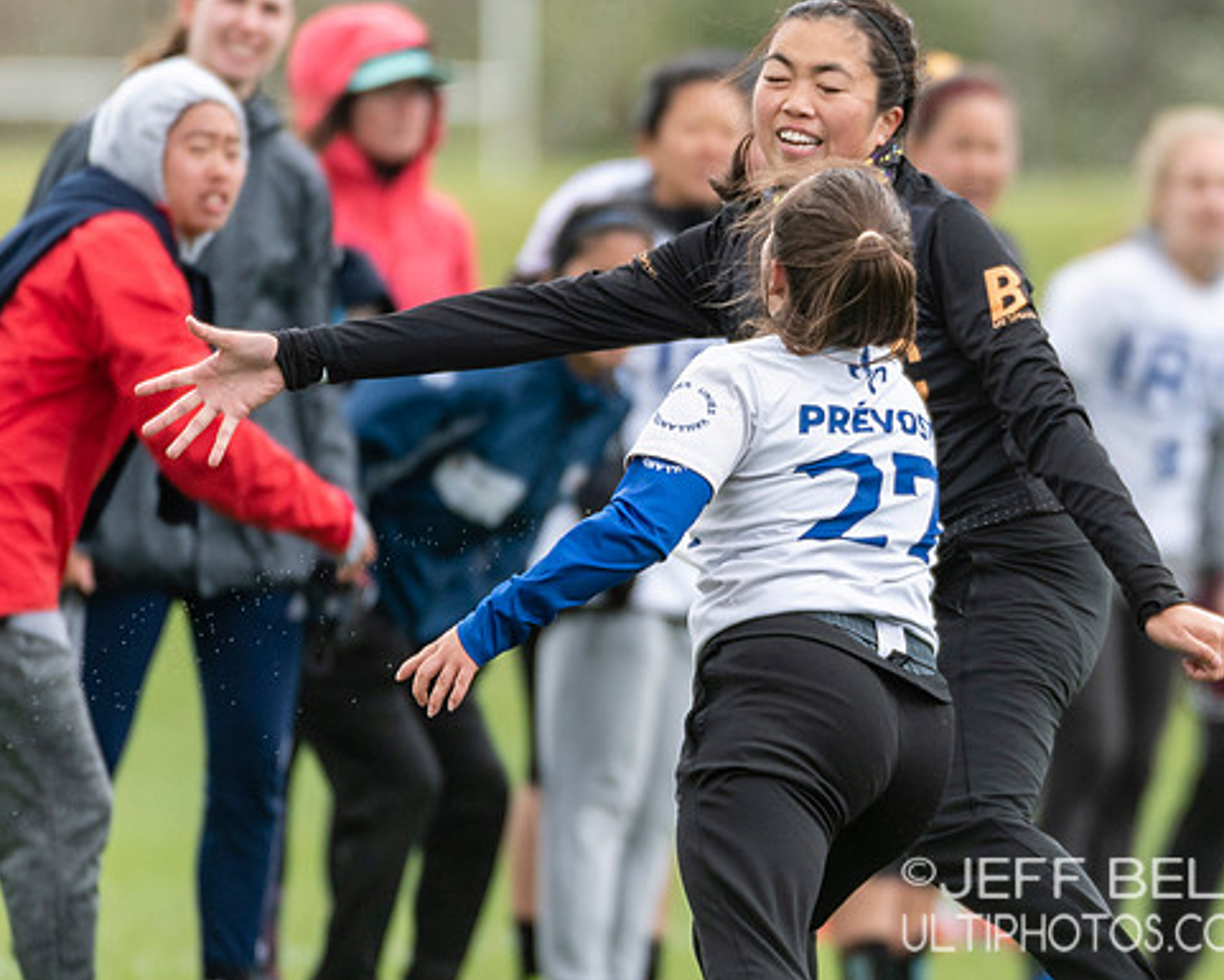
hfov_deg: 2.0
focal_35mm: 989
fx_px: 35834
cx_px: 1091
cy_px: 587
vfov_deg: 1.6
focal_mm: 360
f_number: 4
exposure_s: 1/1250
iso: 360
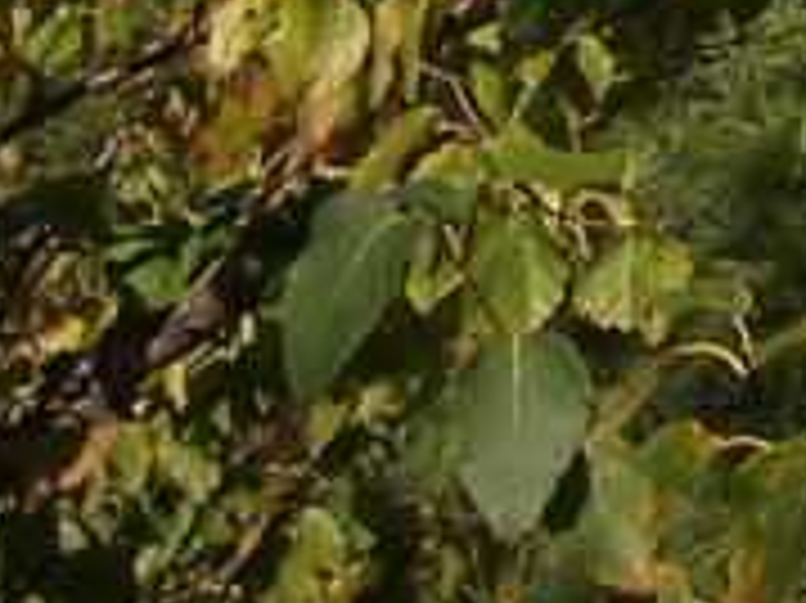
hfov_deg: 8.6
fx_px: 5049
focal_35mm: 217
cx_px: 1630
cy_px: -639
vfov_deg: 6.6
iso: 80
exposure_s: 1/1000
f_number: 4
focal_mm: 6.3
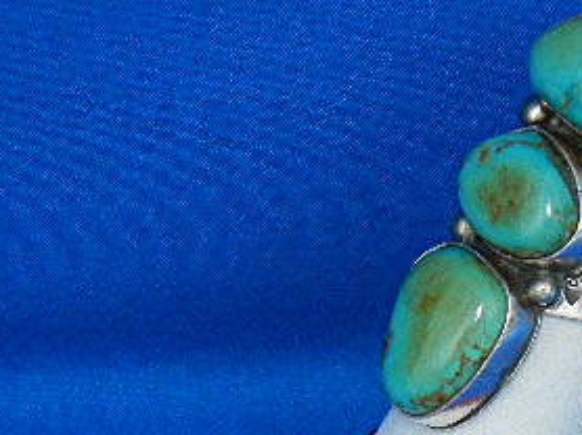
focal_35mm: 205
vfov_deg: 7.2
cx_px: 511
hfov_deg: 9.6
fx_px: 3444
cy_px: 468
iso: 572
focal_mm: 16
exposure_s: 1/30
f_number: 4.4
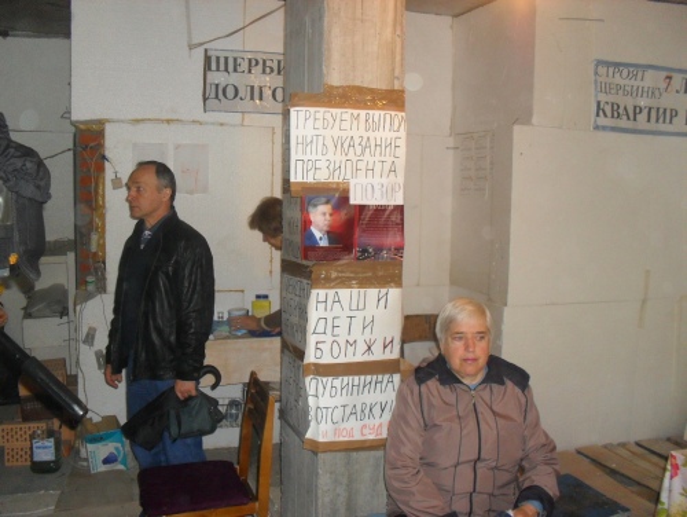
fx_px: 695
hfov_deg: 52.6
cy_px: 258
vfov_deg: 40.8
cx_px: 344
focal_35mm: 35
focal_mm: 6.3
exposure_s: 1/45
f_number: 3.2
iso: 200
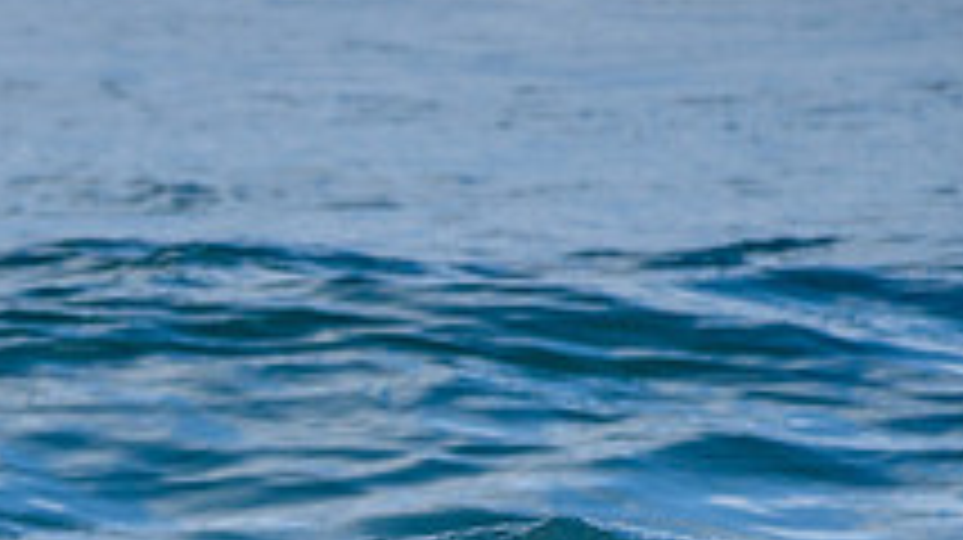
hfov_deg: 1.2
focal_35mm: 1737
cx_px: -329
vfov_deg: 0.7
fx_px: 44321
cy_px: 689
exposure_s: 1/1250
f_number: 5.6
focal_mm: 500
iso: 360
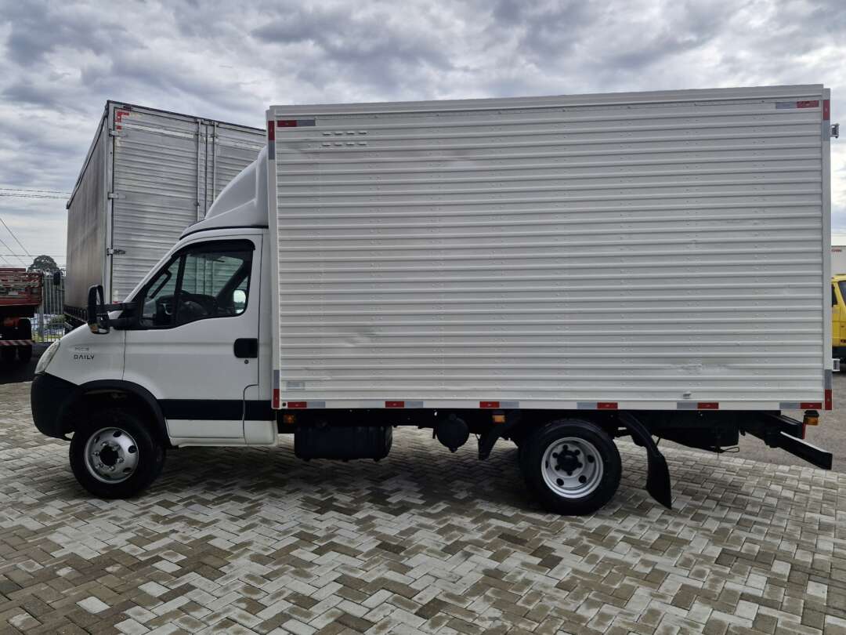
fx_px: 562
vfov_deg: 58.9
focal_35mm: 23
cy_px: 318
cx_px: 423
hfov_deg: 73.9
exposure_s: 1/946
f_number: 1.8
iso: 50
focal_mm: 5.54
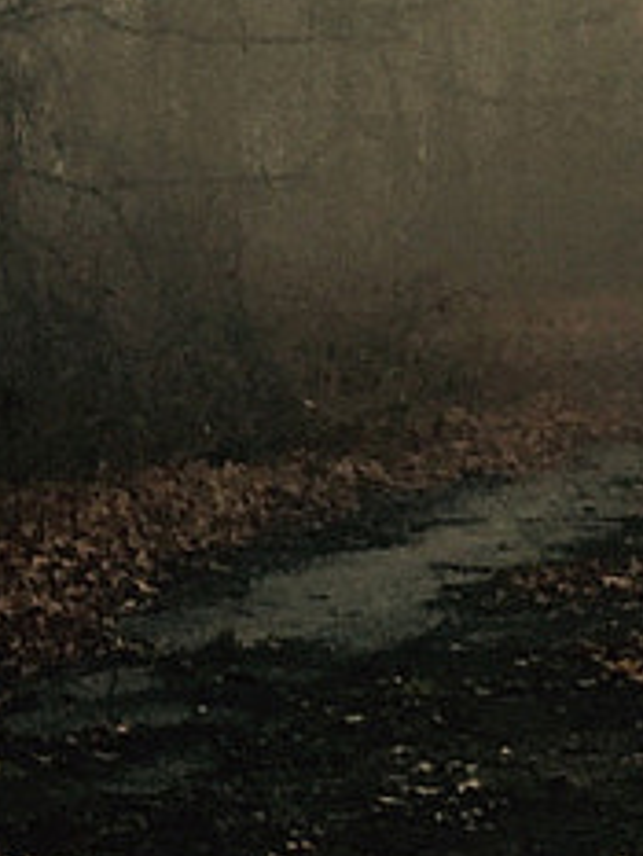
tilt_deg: +4.9
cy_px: -158
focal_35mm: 199
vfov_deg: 9.8
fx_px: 4924
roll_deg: +1.6
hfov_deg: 7.5
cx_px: 331
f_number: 2.2
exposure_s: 1/60
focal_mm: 4.15
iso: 32
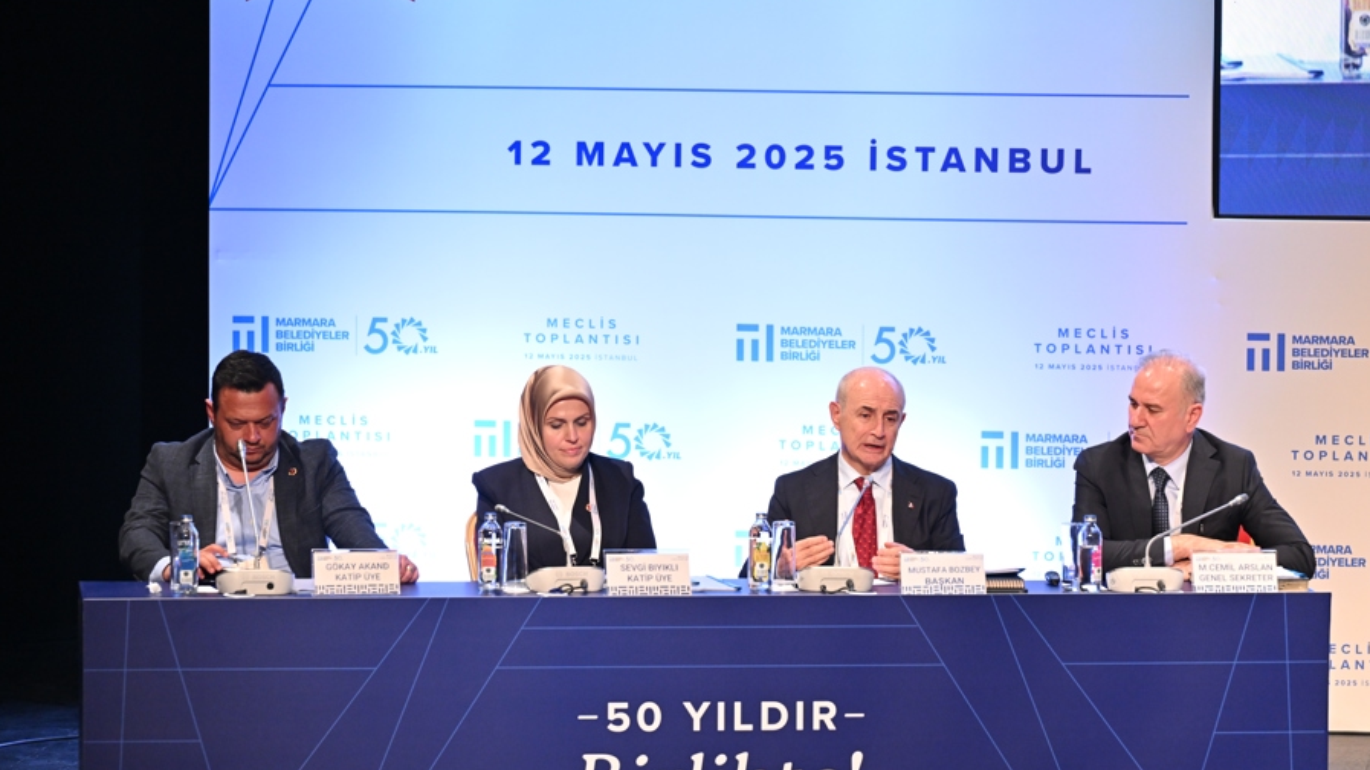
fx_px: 6682
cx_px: 686
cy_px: 387
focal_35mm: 184
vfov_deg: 6.6
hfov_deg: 11.7
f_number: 4.5
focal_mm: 175
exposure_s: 1/200
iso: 2500
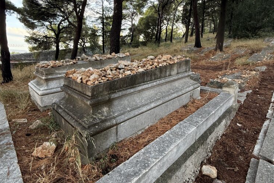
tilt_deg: -9.3
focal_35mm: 20
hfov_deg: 84.0
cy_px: 81
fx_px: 152
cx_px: 138
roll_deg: -1.4
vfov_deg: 61.7
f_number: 2.2
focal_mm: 2.22
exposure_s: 1/99
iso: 100
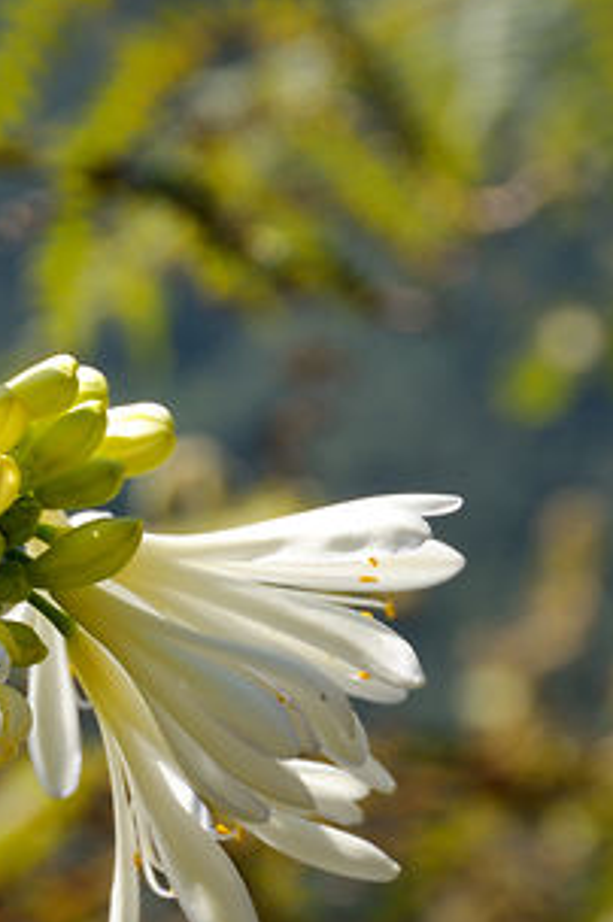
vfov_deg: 6.3
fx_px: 8400
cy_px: 610
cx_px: -38
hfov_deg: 4.2
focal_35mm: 328
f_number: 11
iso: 200
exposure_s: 1/250
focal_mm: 95
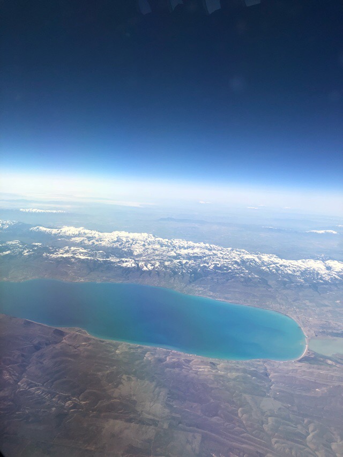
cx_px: 172
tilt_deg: -6.2
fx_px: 370
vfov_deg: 63.4
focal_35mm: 28
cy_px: 228
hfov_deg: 49.8
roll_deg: -3.5
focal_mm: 4
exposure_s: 1/484
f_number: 1.8
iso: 20
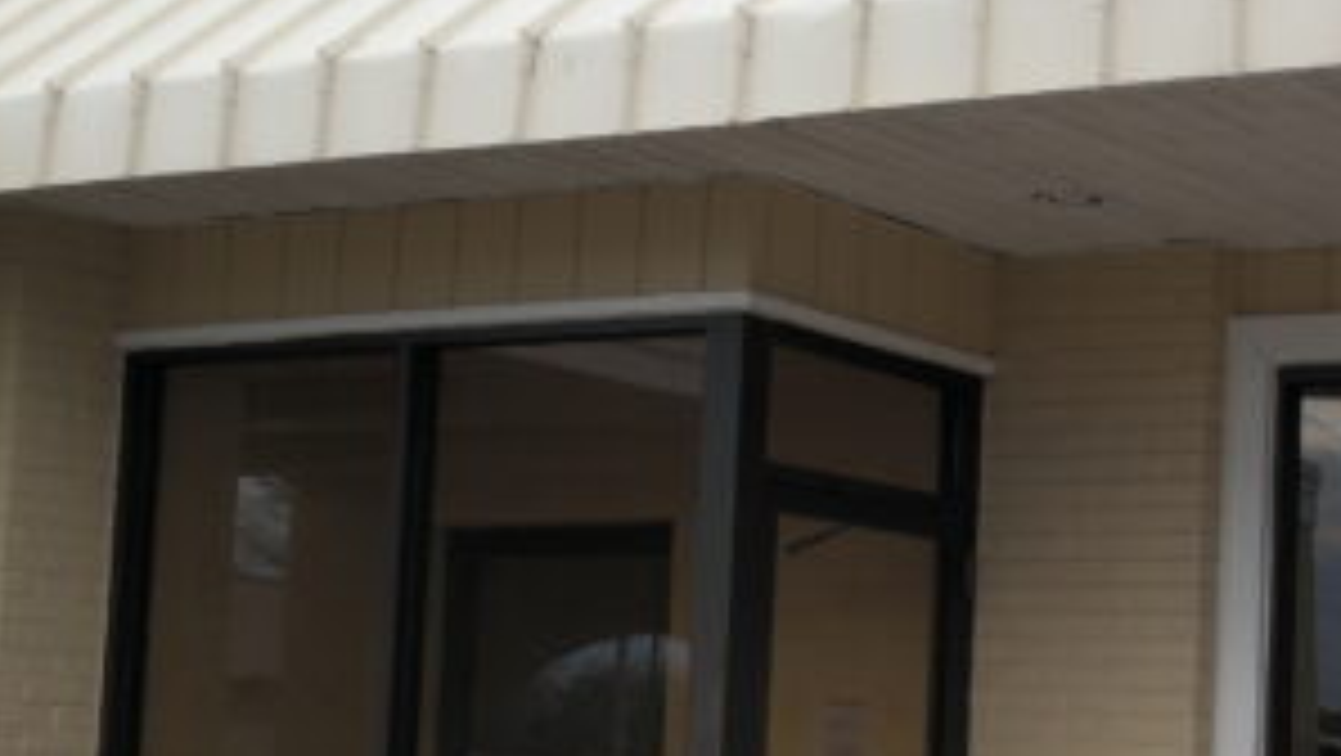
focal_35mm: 81
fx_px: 2882
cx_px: 1354
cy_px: 526
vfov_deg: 14.9
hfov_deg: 24.9
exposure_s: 1/100
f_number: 3.5
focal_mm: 20
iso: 100
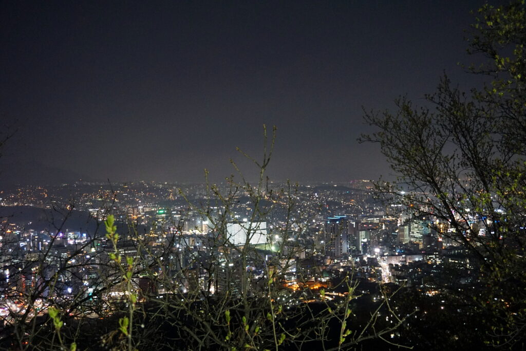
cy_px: 176
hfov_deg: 51.3
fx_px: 548
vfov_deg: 35.5
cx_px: 263
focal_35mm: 38
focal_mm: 25
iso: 3200
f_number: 4.5
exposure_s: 1/10
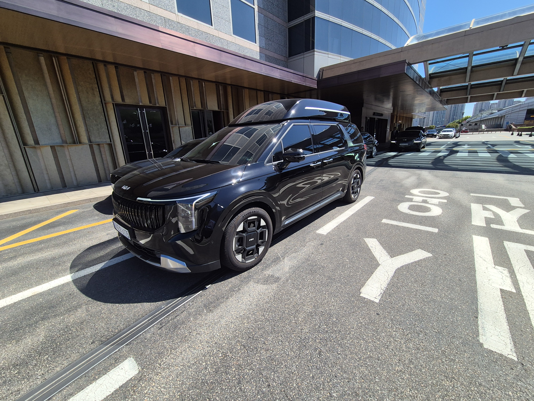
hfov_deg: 106.2
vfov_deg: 89.9
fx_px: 201
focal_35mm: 13
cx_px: 267
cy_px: 200
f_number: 2.2
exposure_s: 1/1888
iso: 50
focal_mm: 2.2
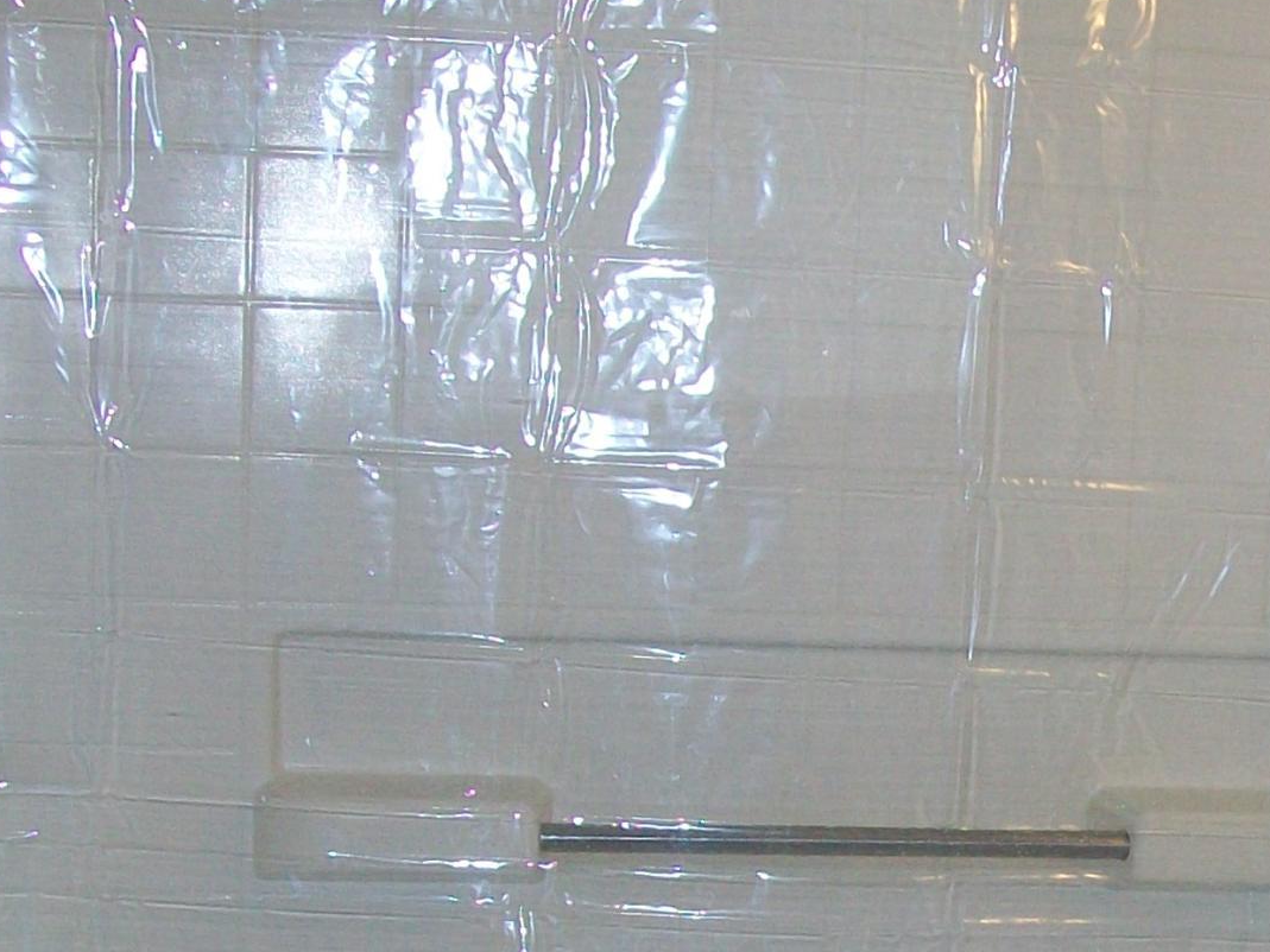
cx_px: 1064
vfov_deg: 14.4
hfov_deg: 19.2
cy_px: 996
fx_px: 3706
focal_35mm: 101
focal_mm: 6
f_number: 2.7
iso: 64
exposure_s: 1/60
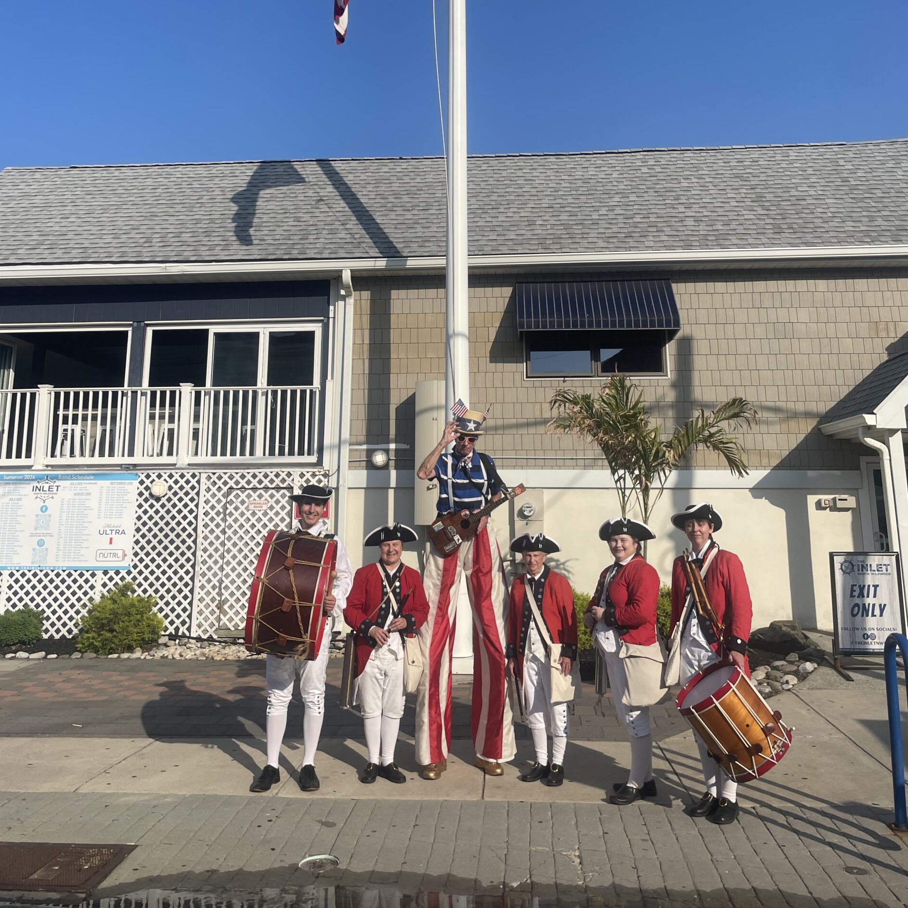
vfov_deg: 51.8
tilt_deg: +13.4
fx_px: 920
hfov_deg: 52.5
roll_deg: -0.2
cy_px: 325
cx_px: 453
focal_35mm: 31
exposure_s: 1/5291
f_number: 1.6
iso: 32
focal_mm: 4.2
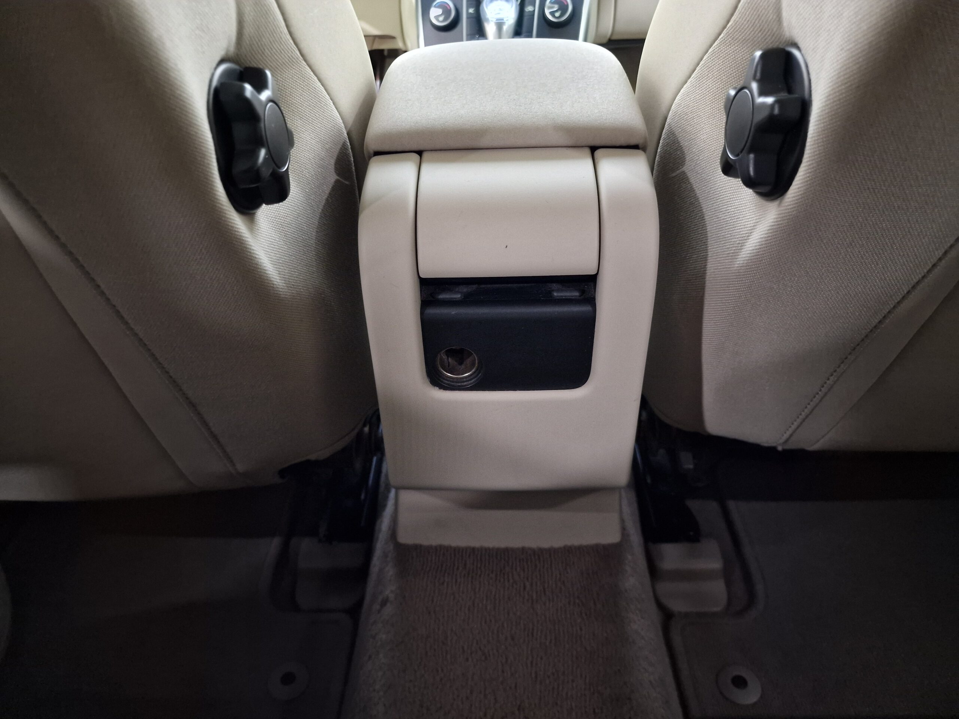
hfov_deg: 73.9
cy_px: 360
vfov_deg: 58.9
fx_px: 637
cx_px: 480
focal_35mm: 23
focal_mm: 6.4
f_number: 1.8
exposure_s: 1/10
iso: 500
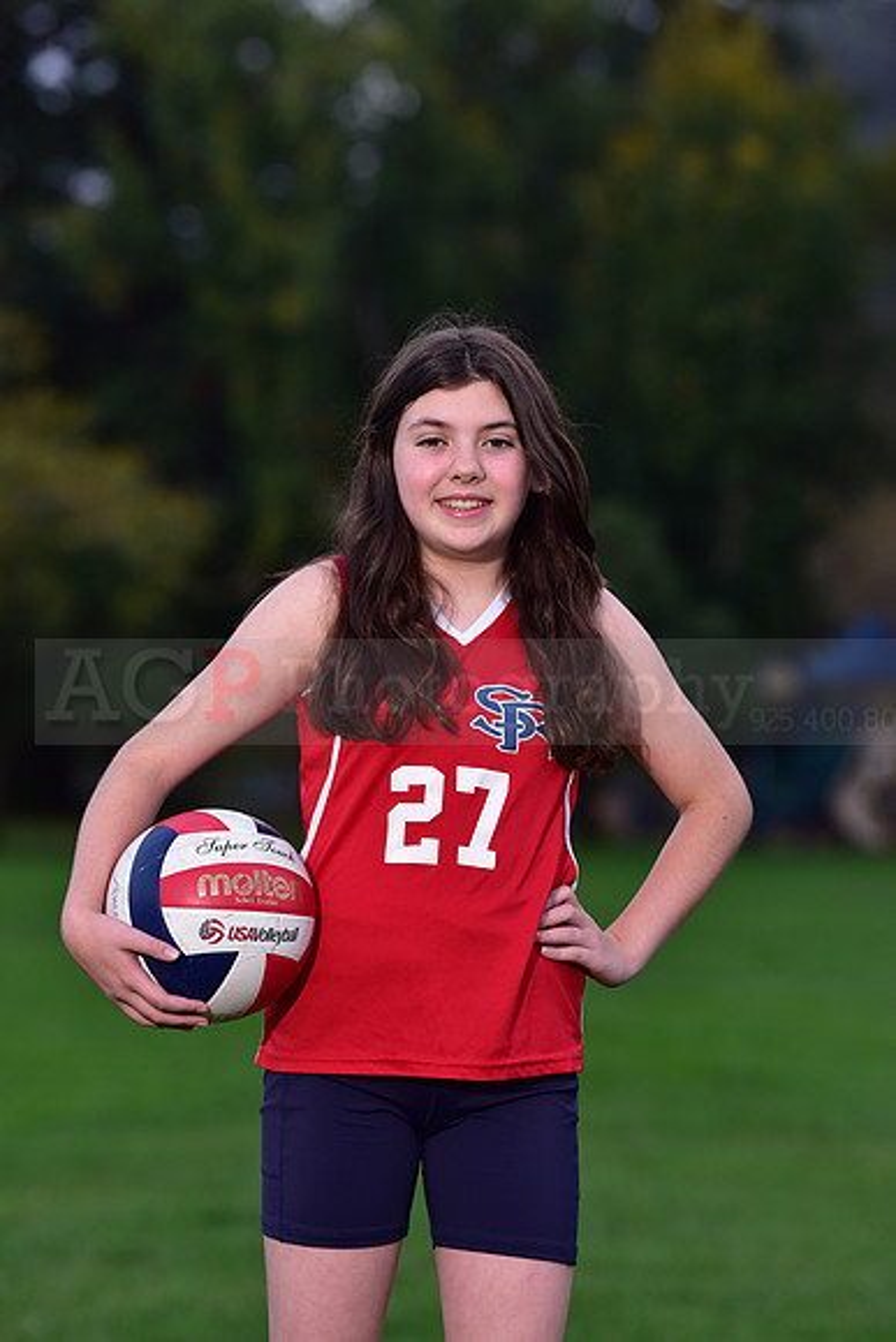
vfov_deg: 12.8
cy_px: 671
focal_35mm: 160
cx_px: 448
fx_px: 5969
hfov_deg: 8.6
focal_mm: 160
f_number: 4.5
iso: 640
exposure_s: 1/200
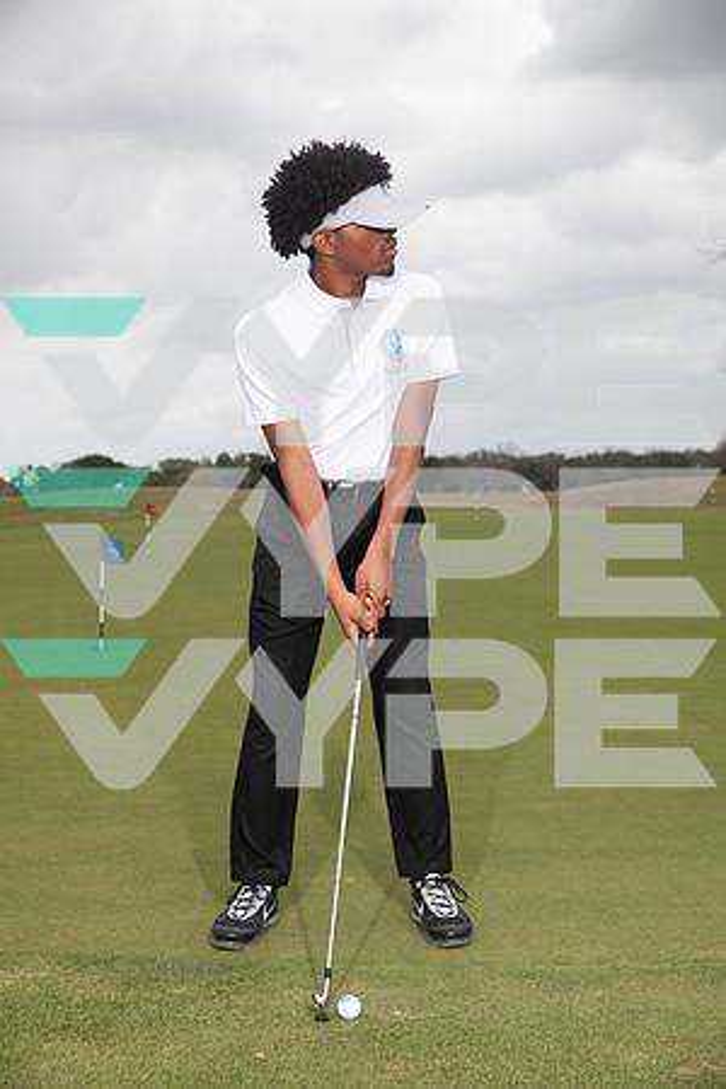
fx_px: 1754
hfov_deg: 23.4
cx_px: 363
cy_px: 544
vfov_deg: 34.5
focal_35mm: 58
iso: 100
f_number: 6.3
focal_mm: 58
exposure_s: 1/320
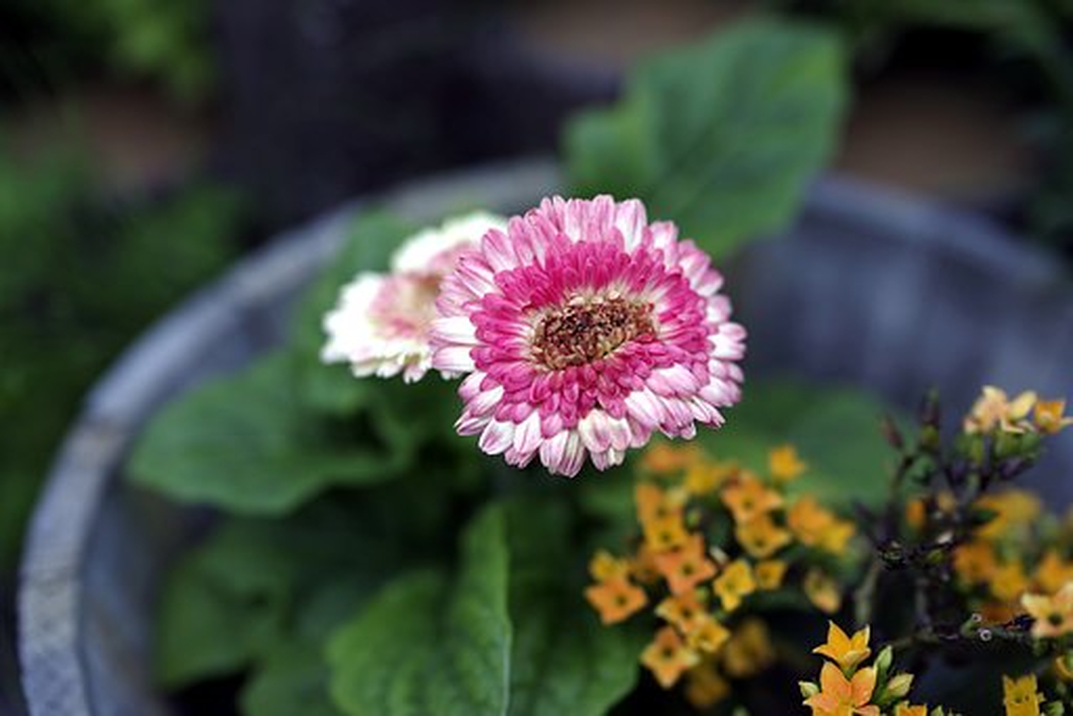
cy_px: 358
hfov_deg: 39.6
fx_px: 1491
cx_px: 536
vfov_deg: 27.0
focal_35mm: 50
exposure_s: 1/30
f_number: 2
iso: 400
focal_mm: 50
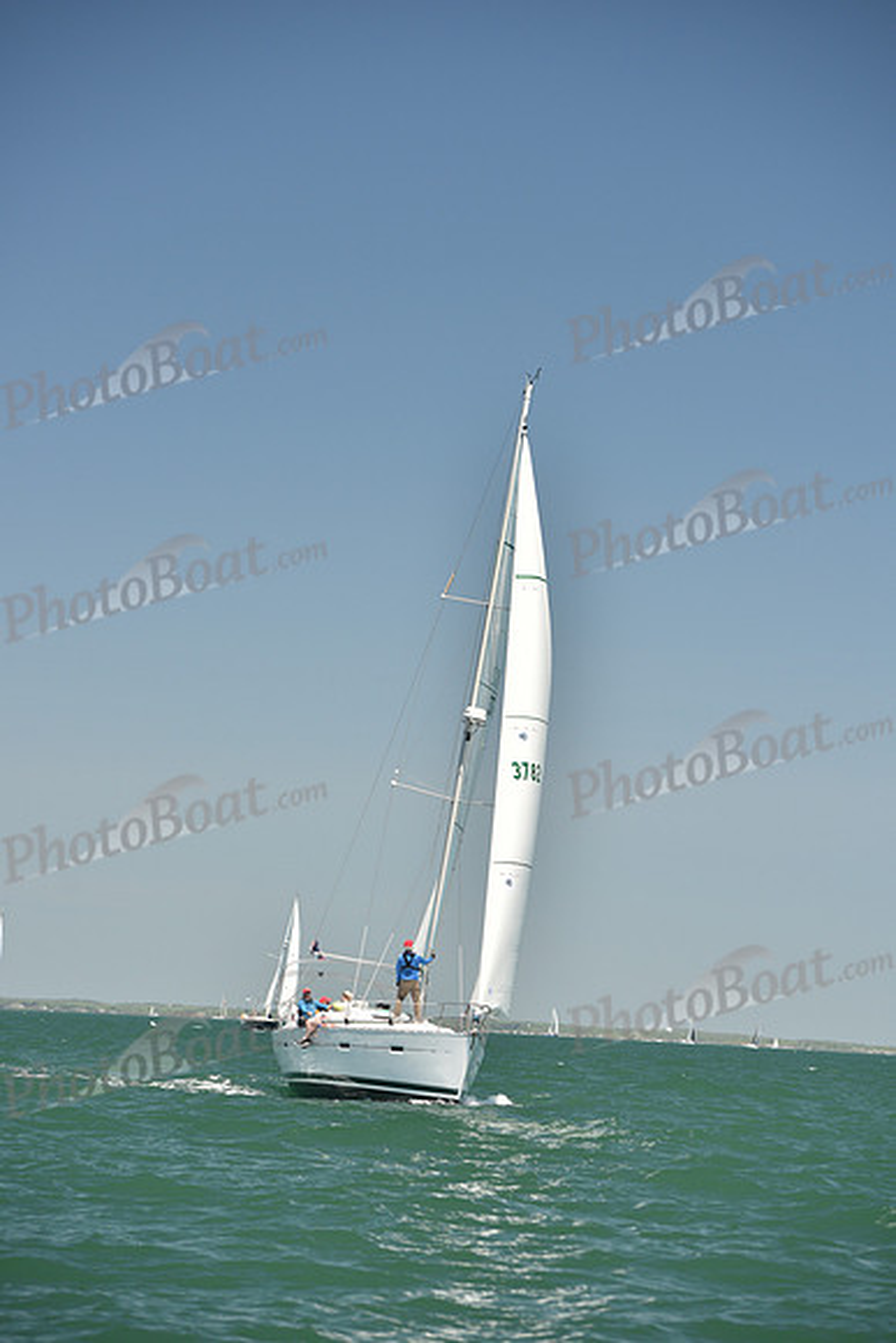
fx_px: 4328
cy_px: 672
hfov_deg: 11.8
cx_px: 448
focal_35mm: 116
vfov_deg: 17.6
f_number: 4.5
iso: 250
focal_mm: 116
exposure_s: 1/800
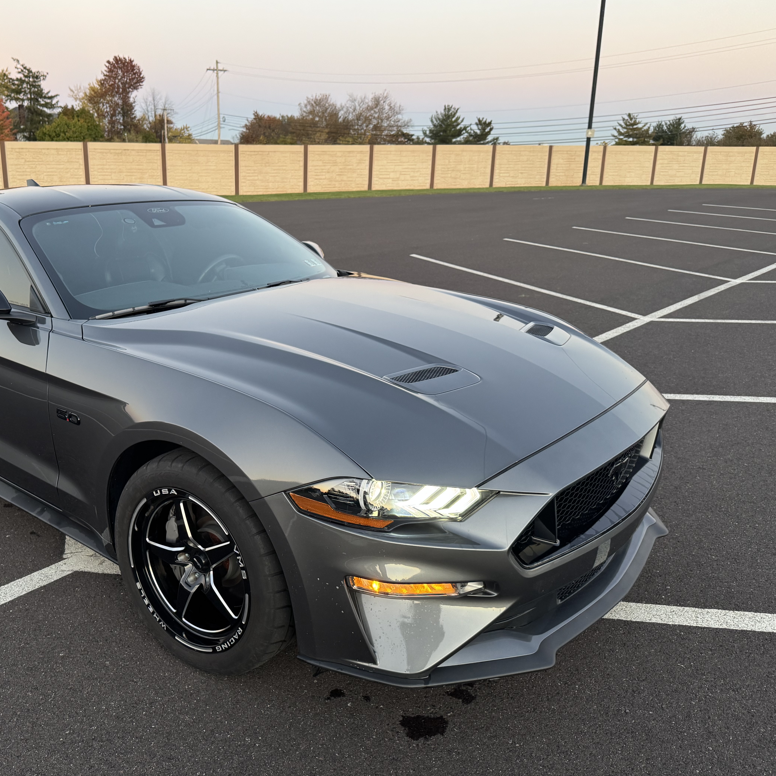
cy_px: 381
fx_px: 736
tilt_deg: -16.4
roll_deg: +0.1
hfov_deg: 54.5
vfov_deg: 55.6
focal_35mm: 29
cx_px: 261
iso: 200
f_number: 1.78
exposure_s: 1/56
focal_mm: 6.76
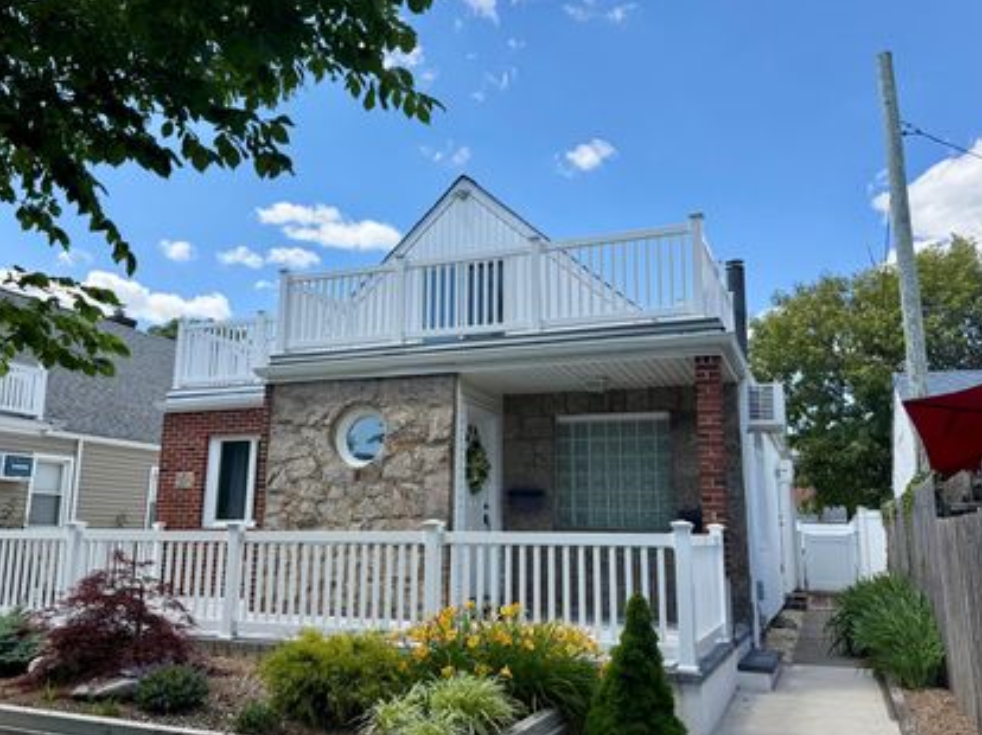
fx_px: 822
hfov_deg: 61.6
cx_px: 460
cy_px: 364
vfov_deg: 48.2
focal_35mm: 29
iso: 80
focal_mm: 6.76
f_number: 1.78
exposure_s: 1/2525
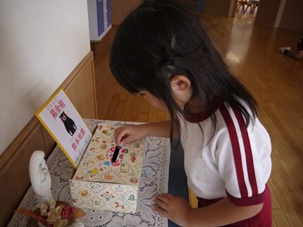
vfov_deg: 49.7
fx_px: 245
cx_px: 152
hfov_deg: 63.5
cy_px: 114
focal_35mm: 28
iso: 200
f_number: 3.5
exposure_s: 1/125
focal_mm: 14
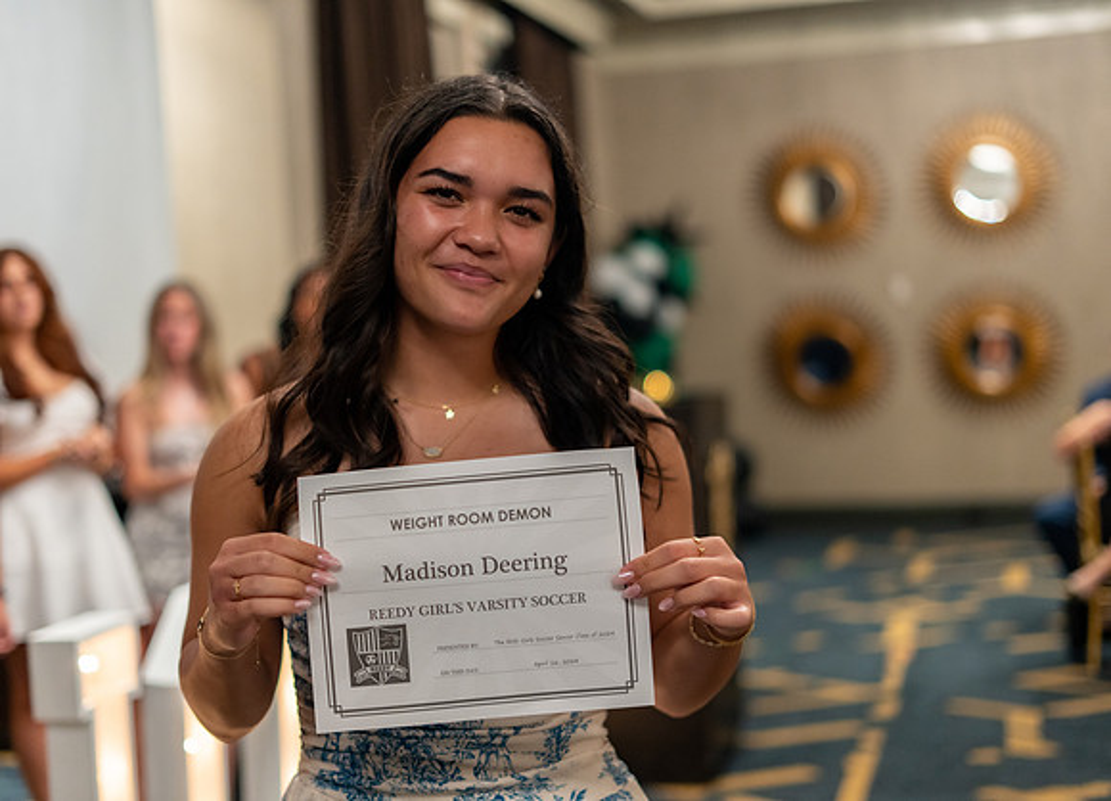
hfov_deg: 36.5
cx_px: 556
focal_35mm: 53
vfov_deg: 26.7
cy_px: 400
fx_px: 1686
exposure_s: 1/250
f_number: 1.8
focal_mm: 50
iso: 1000
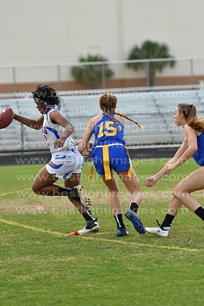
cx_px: 102
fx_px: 1720
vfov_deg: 10.2
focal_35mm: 202
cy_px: 153
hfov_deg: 6.8
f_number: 3.5
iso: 800
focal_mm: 135
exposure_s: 1/3200
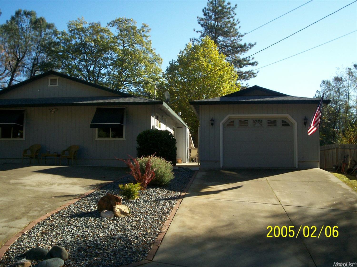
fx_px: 371
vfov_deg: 39.6
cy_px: 134
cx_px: 178
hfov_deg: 51.4
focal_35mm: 36
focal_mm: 5.9
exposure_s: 1/362
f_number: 4.5
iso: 100
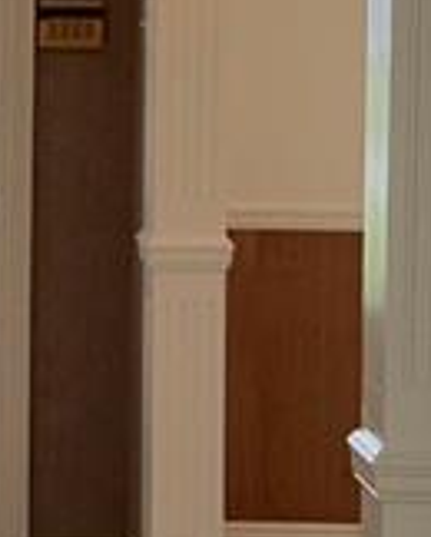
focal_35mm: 185
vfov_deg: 10.4
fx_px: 2944
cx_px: -232
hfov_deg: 8.2
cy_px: 27
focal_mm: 6.76
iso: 64
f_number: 1.78
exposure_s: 1/123
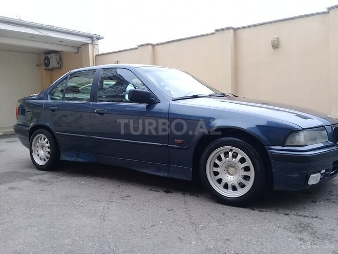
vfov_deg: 45.4
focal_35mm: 31
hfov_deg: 58.4
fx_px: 303
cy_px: 127
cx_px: 169
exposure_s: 1/140
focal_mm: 3.3
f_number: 2.2
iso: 50
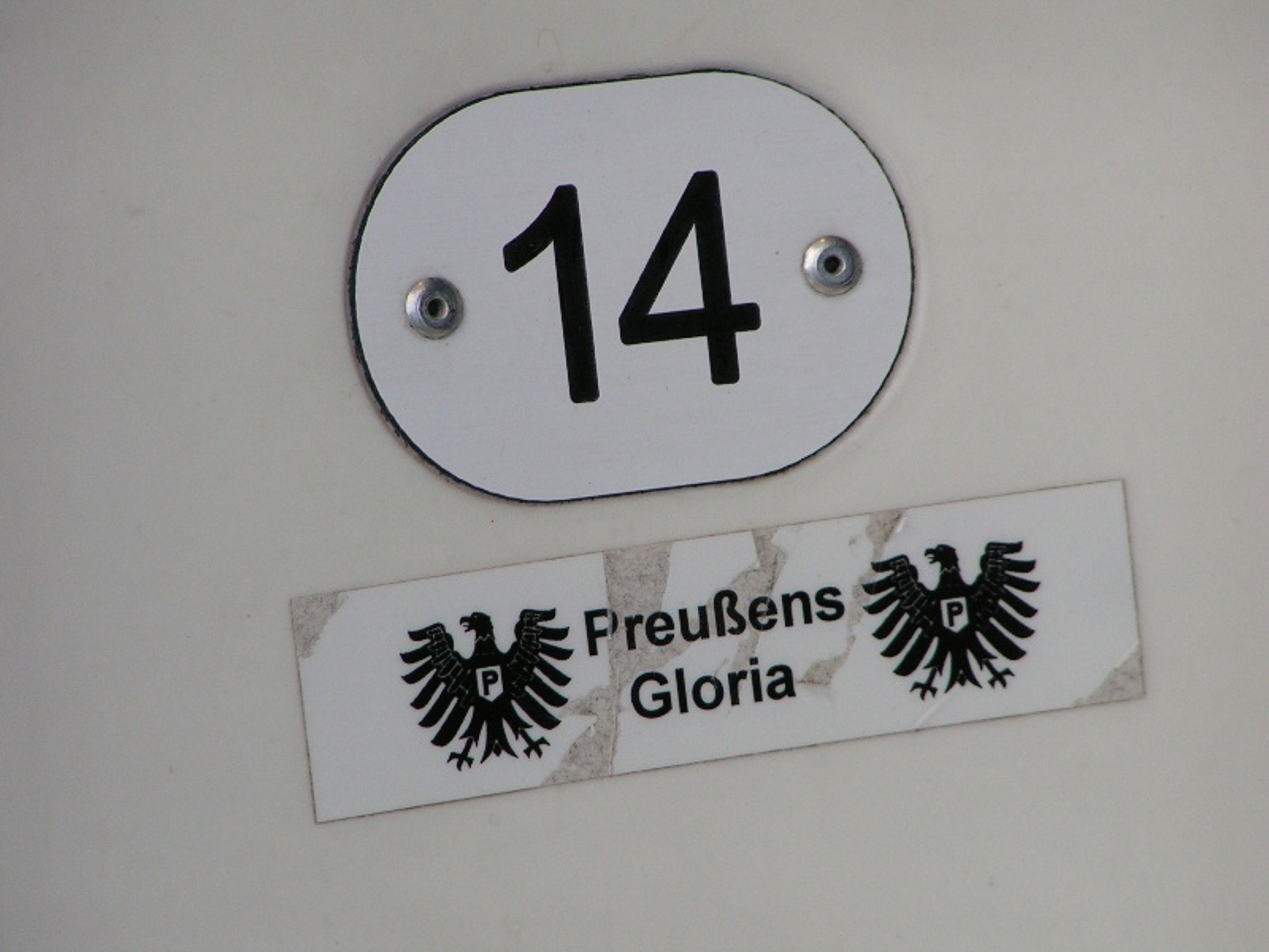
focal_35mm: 297
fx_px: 10888
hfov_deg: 6.7
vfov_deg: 5.0
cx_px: 634
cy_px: 476
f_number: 3.5
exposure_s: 1/400
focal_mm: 45.4
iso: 160
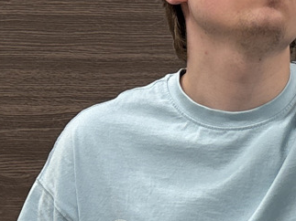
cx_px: 406
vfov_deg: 9.1
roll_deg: +0.0
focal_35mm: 161
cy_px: -18
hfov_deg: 11.9
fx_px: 1376
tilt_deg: -4.8
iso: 125
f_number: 1.6
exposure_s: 1/100
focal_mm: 5.96
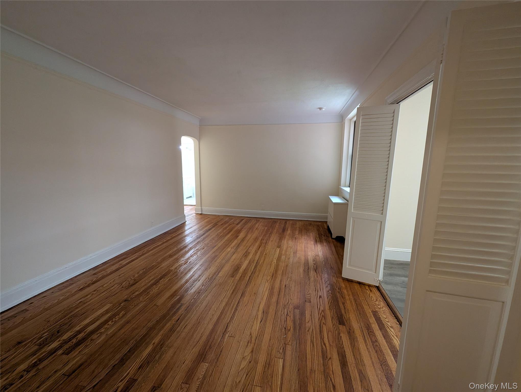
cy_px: 196
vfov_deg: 90.1
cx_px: 260
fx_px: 196
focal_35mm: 13
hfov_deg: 106.1
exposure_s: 1/24
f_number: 2.2
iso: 226
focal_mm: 1.95
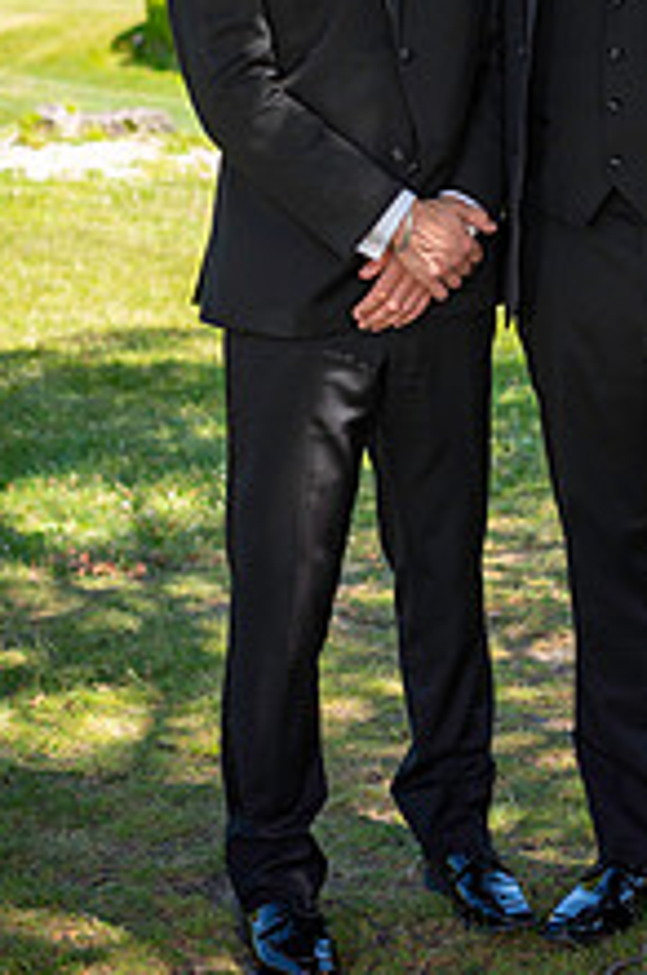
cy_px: 89
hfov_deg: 13.8
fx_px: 2650
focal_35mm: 98
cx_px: 525
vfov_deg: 20.4
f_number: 3.2
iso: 100
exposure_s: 1/1250
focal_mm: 48
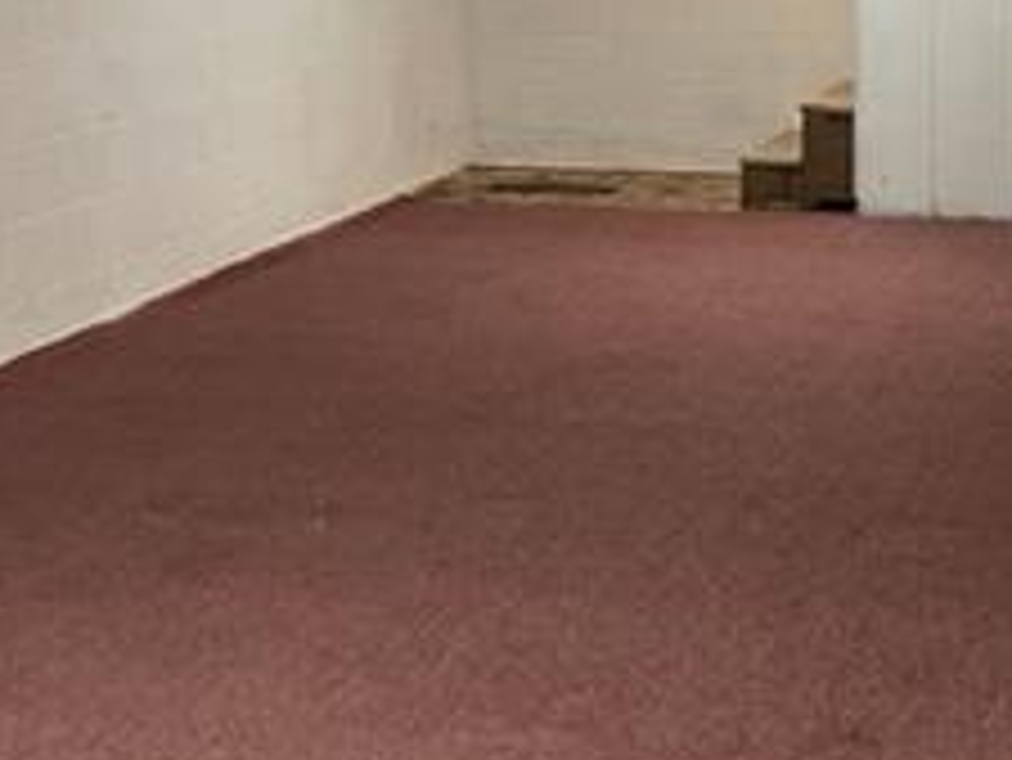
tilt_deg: -4.5
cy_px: 31
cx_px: 774
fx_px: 2165
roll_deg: +0.1
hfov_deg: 26.0
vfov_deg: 19.4
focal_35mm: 74
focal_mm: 4.2
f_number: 1.6
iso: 250
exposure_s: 1/60
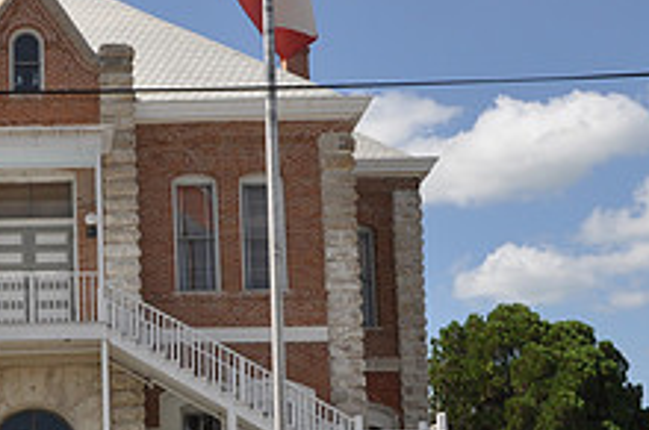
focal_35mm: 95
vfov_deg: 14.3
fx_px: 1710
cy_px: 267
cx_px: 56
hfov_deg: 21.0
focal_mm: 24
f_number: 13
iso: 200
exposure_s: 1/160
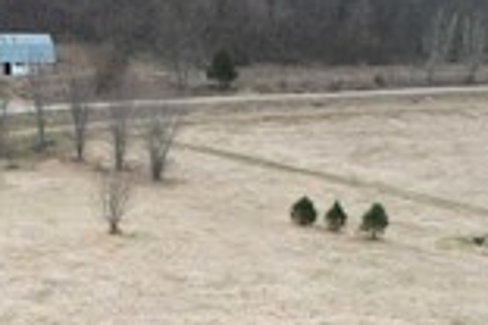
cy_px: 445
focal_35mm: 72
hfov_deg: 27.4
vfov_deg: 17.5
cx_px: 84
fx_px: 976
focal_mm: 8.38
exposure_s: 1/500
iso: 100
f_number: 2.8
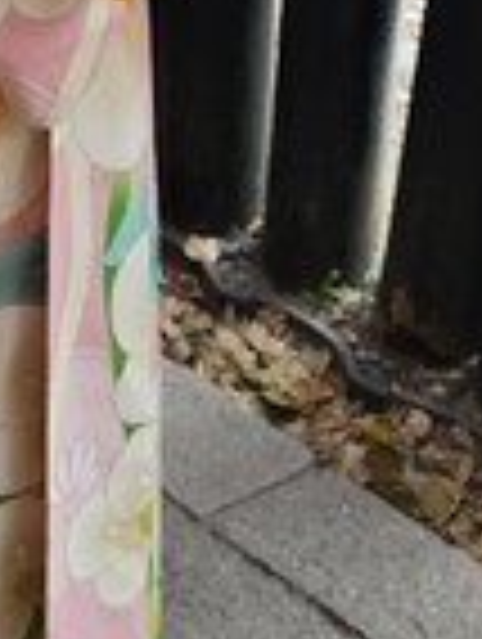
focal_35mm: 113
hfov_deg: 13.1
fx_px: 2092
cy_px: -400
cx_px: 79
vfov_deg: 15.6
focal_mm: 6.3
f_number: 1.7
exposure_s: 1/359
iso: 125
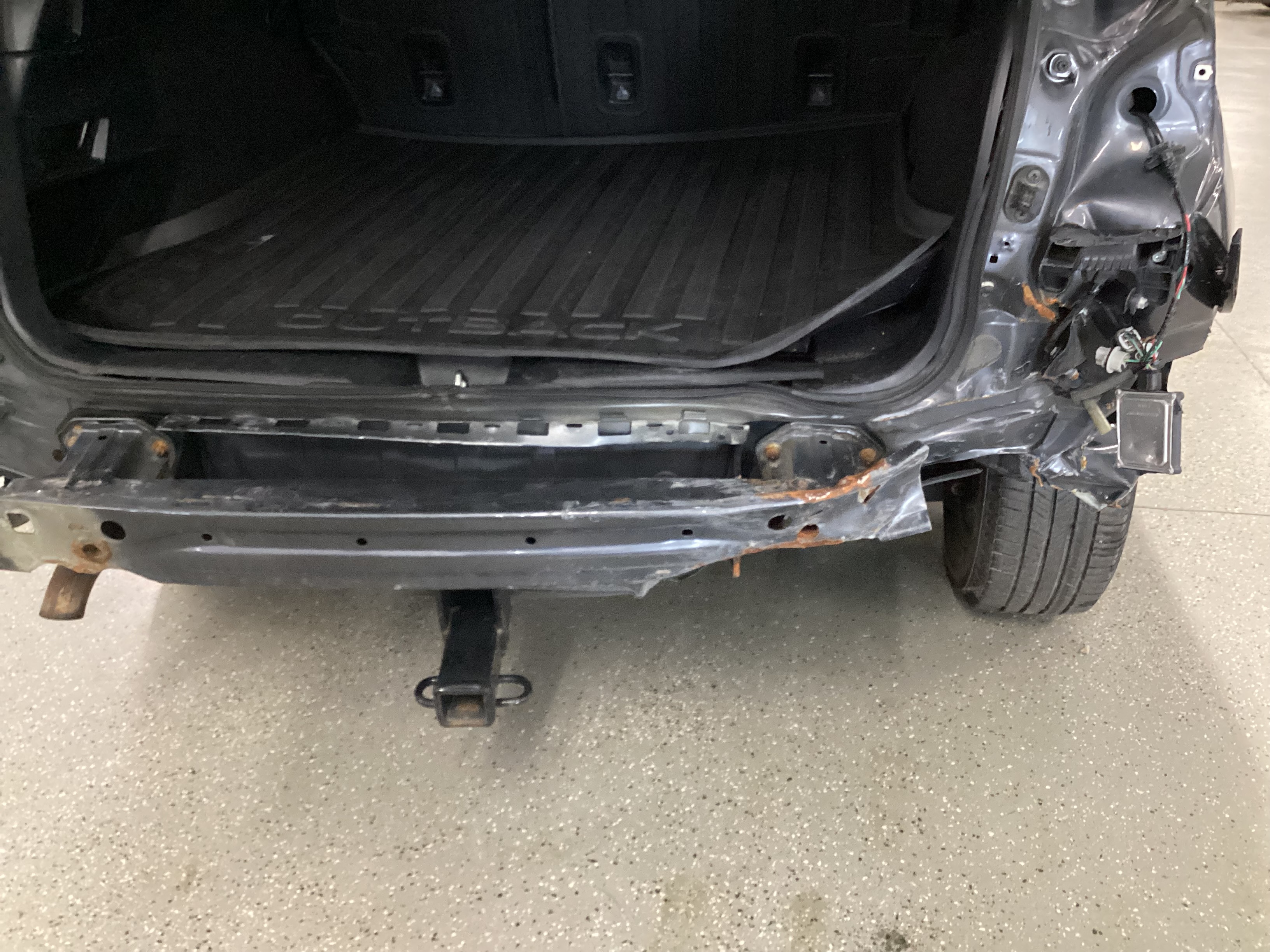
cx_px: 635
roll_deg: +0.5
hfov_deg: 58.4
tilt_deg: -27.6
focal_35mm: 31
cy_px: 476
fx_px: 1137
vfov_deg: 45.4
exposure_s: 1/50
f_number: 2.4
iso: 320
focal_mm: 3.3
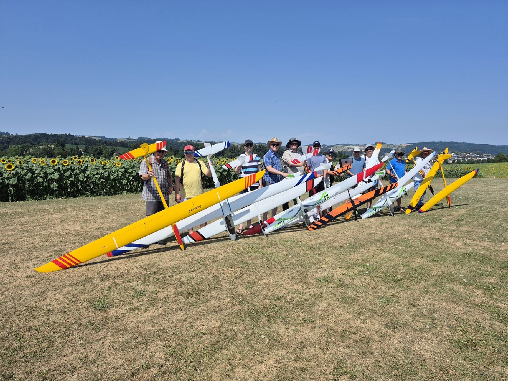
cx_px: 254
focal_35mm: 23
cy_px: 190
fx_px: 338
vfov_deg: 58.9
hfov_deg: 73.9
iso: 25
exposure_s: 1/2696
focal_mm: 5.4
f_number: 1.8
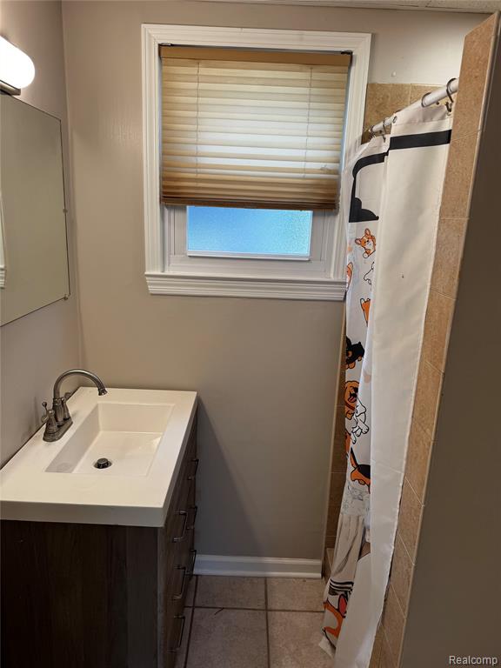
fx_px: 463
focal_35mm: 24
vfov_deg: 71.6
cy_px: 334
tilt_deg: -12.4
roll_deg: -2.7
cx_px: 250
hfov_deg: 56.8
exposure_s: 1/120
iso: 80
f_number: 1.78
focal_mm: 6.76
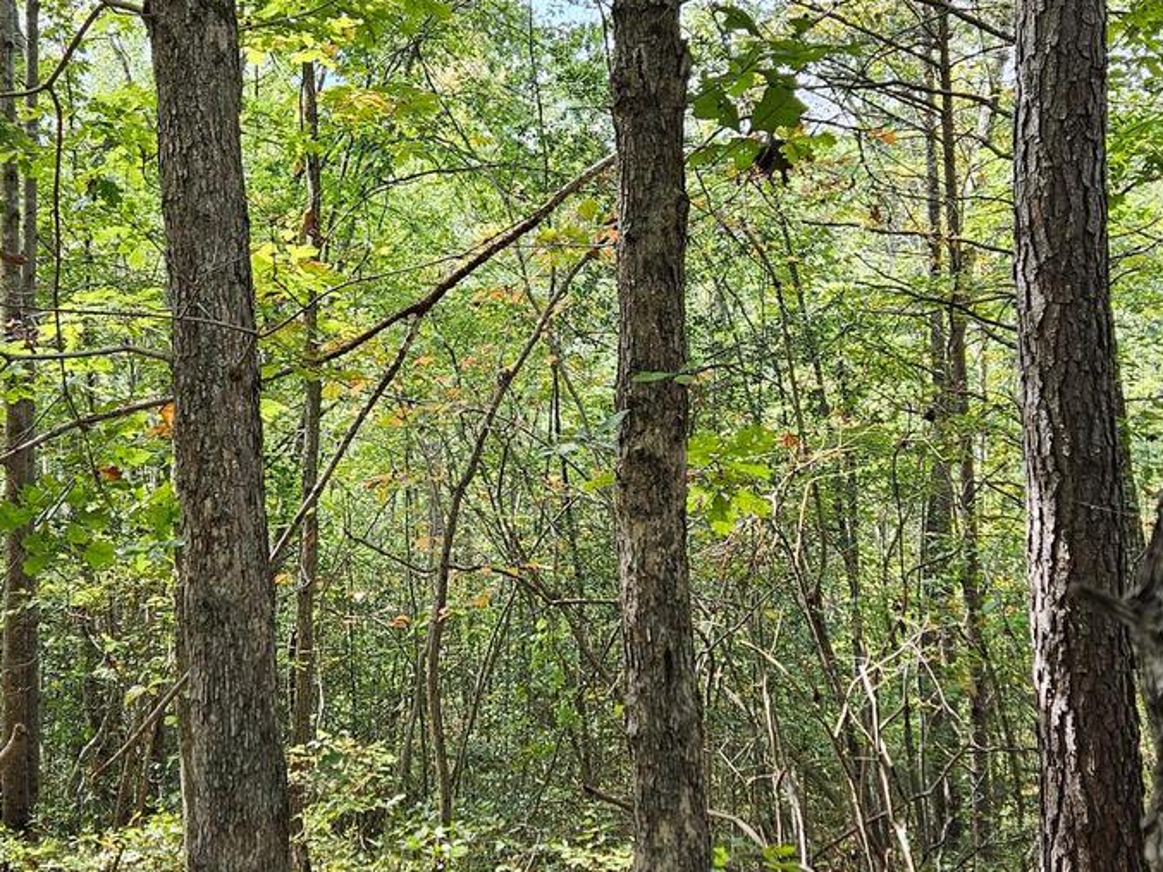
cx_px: 594
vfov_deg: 29.6
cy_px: 495
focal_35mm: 49
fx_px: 1646
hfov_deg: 38.9
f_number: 1.8
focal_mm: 5.4
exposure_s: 1/120
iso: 25
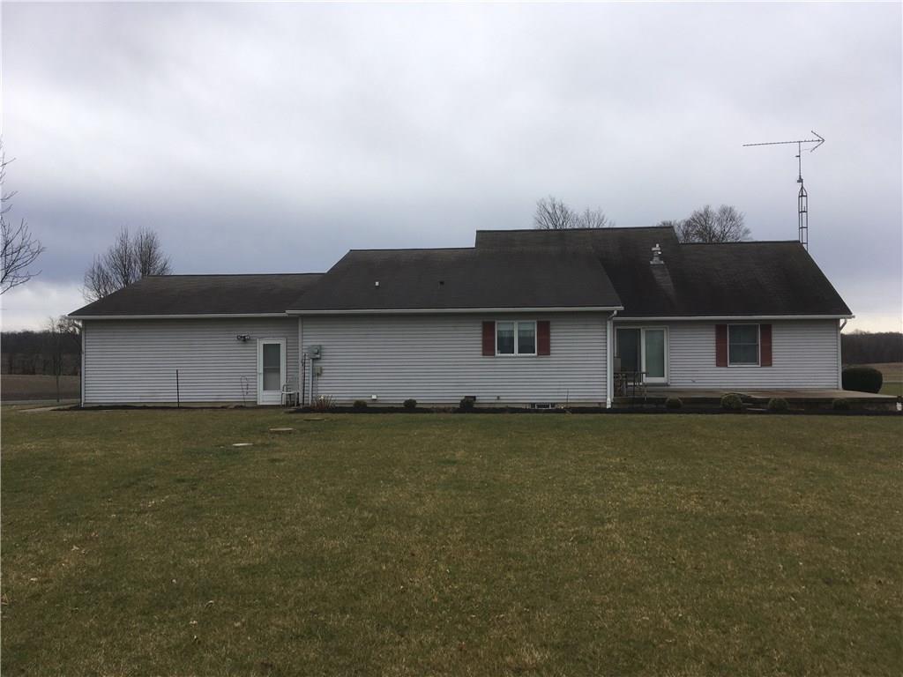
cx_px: 452
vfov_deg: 48.2
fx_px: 756
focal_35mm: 29
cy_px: 338
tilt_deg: +2.0
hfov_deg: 61.7
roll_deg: +0.7
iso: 25
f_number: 2.2
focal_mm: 4.15
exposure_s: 1/1425
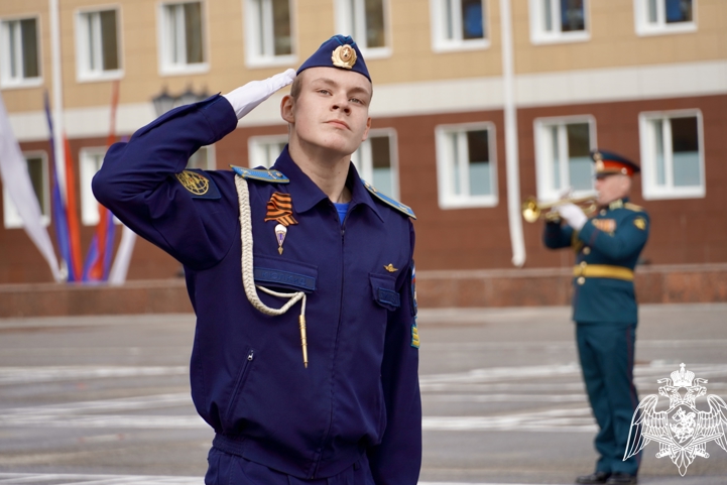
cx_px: 374
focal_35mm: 211
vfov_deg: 6.5
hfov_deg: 9.8
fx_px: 4252
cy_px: 234
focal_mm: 135
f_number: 5.6
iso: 100
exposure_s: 1/500
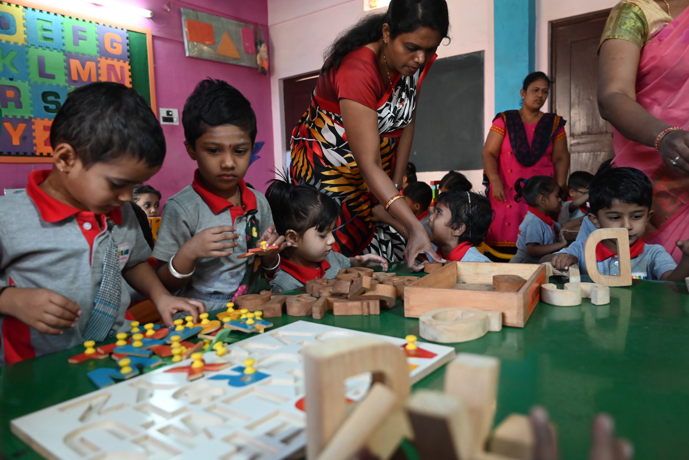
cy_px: 230
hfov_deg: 67.4
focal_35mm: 27
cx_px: 344
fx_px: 517
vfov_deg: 48.0
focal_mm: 27
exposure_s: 1/100
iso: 3200
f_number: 4
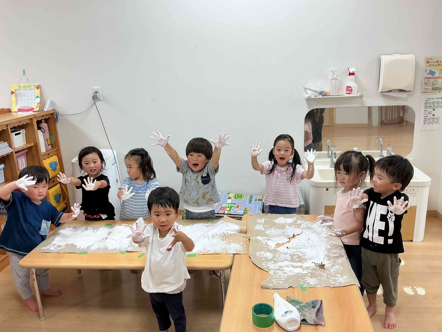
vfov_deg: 48.2
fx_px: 370
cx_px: 221
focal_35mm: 29
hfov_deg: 61.7
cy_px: 166
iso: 32
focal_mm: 3
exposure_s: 1/120
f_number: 1.8
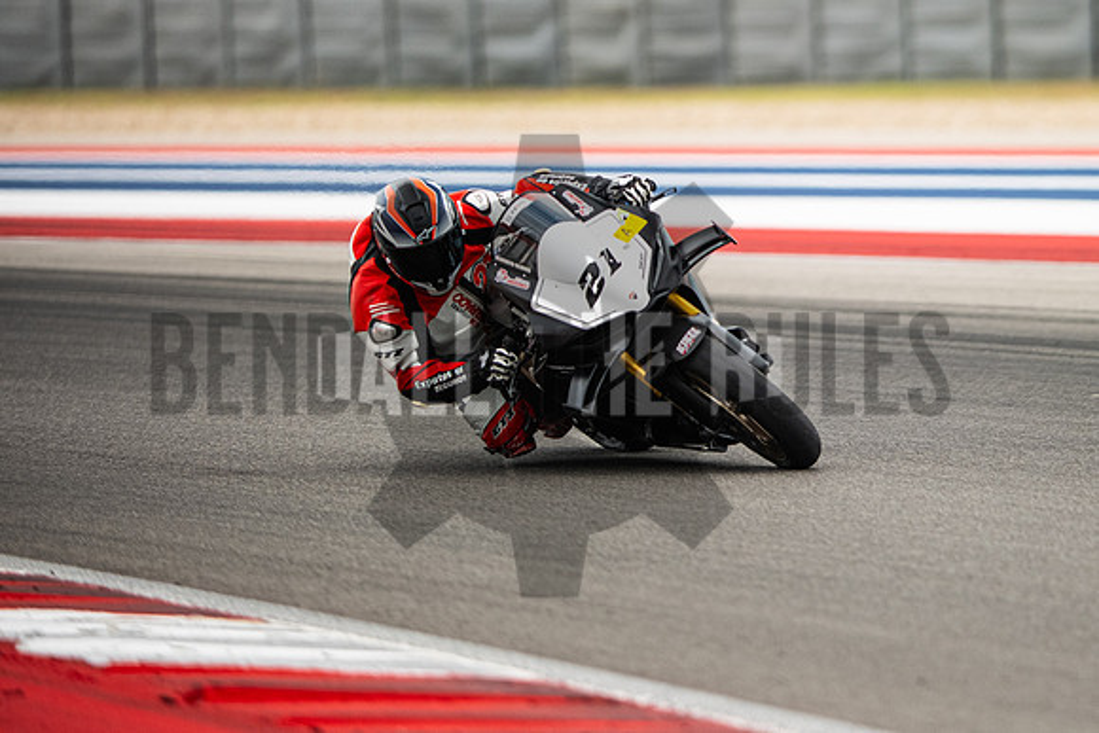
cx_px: 767
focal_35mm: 419
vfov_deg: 3.3
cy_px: 221
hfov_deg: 4.9
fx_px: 12786
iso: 400
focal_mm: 200
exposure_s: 1/4000
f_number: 2
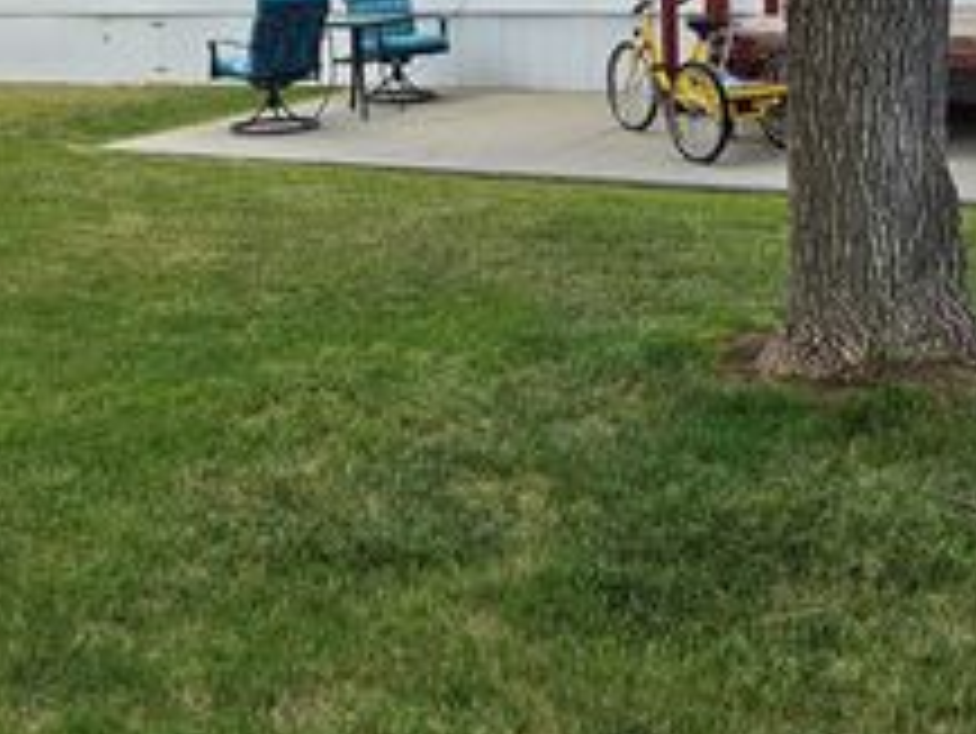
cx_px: 688
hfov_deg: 35.6
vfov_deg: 26.4
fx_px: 1495
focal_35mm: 53
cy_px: 38
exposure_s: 1/2077
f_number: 1.8
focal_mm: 5.4
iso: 80
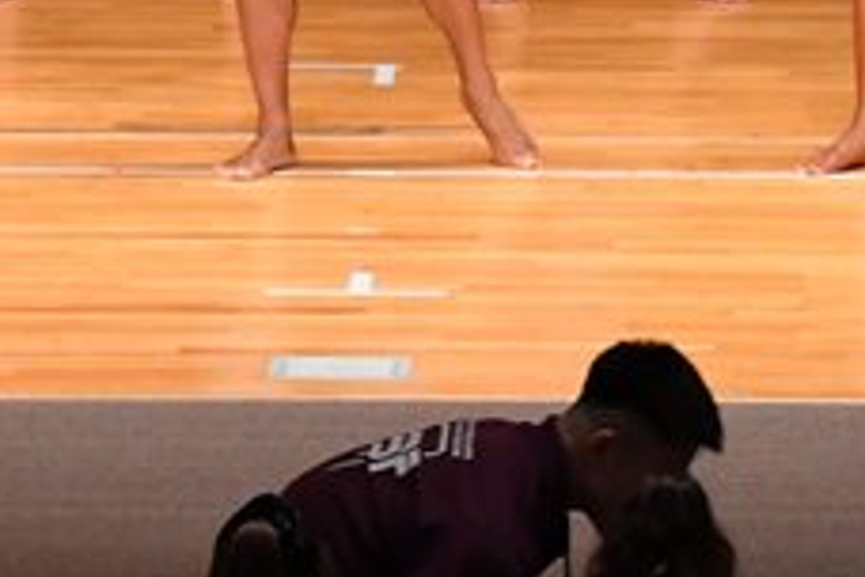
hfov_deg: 4.1
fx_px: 11989
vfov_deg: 2.7
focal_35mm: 499
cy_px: -315
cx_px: 651
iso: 4000
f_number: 5.6
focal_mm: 98
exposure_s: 1/400
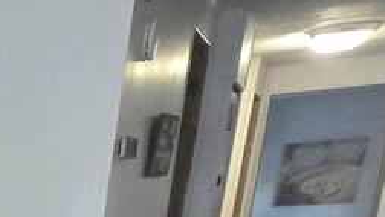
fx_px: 827
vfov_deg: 12.1
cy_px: 518
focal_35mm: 81
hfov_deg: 14.9
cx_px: -552
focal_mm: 2.2
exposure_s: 1/60.2
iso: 320
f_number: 2.2
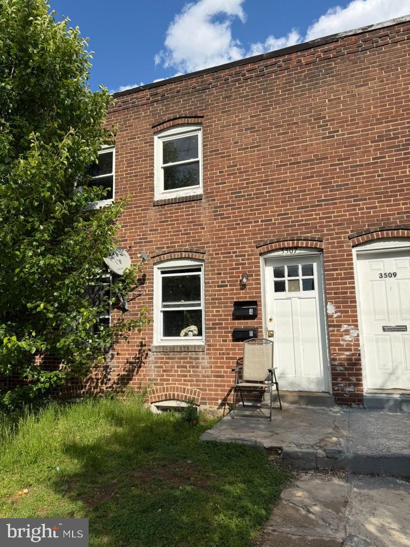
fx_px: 379
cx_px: 205
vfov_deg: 71.6
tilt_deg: +12.1
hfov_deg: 56.8
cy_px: 274
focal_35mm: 24
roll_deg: +1.3
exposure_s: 1/4167
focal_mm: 6.76
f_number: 1.78
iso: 80
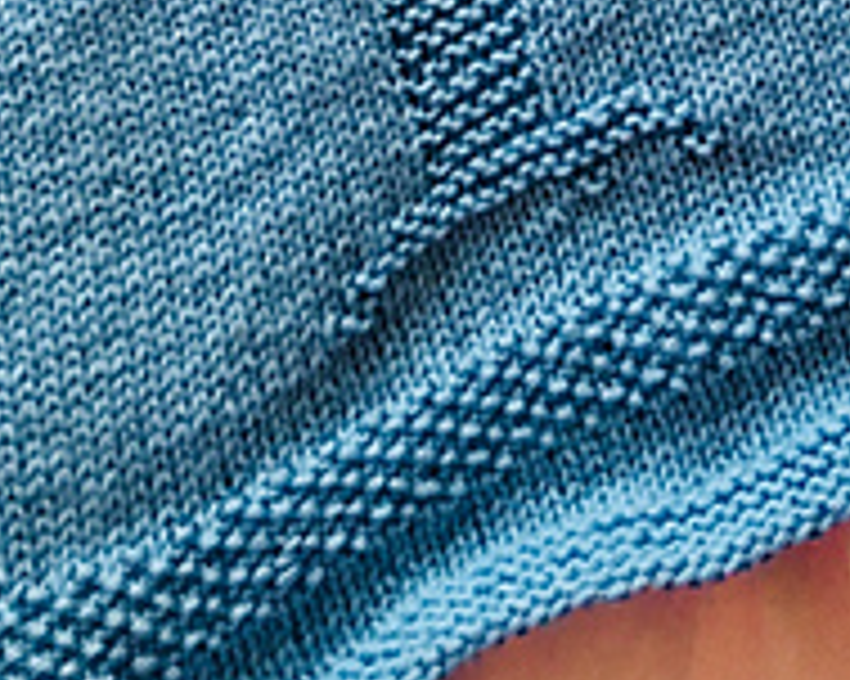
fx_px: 2414
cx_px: 742
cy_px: -626
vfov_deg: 13.9
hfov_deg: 19.6
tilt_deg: -65.0
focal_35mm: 96
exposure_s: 1/20
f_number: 2.2
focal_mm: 4.15
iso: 200
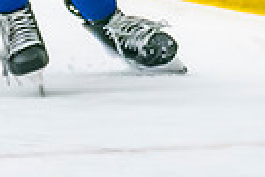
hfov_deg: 2.4
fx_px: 6315
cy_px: -199
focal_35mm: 858
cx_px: 36
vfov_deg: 1.6
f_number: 2.8
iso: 1600
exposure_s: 1/640
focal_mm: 80
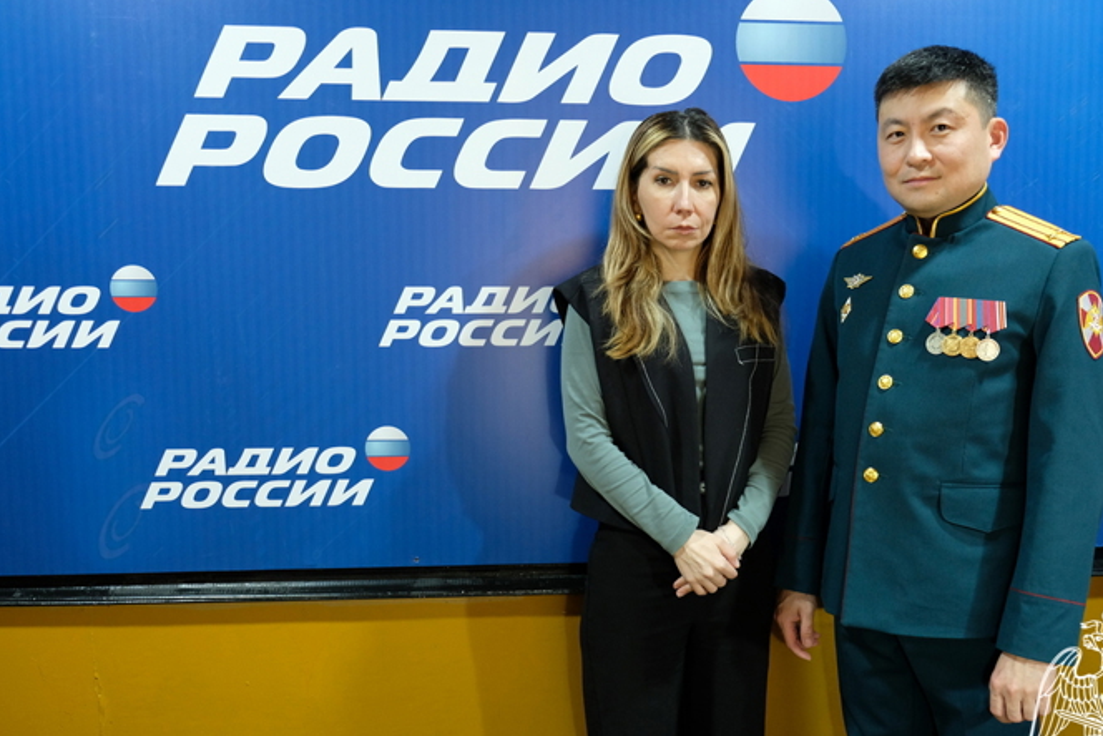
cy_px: 380
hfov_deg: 54.3
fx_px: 1073
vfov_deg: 37.9
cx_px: 613
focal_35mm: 35
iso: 1000
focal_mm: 20.5
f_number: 3.2
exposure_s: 1/25
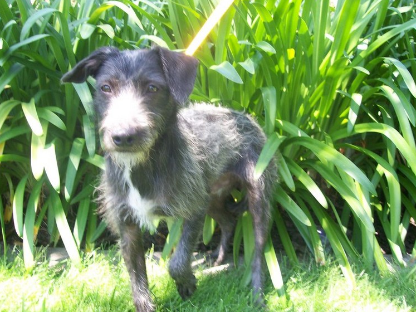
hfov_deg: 50.1
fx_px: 445
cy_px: 158
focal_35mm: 37
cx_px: 203
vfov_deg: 38.7
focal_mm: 6
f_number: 2.7
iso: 80
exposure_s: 1/115
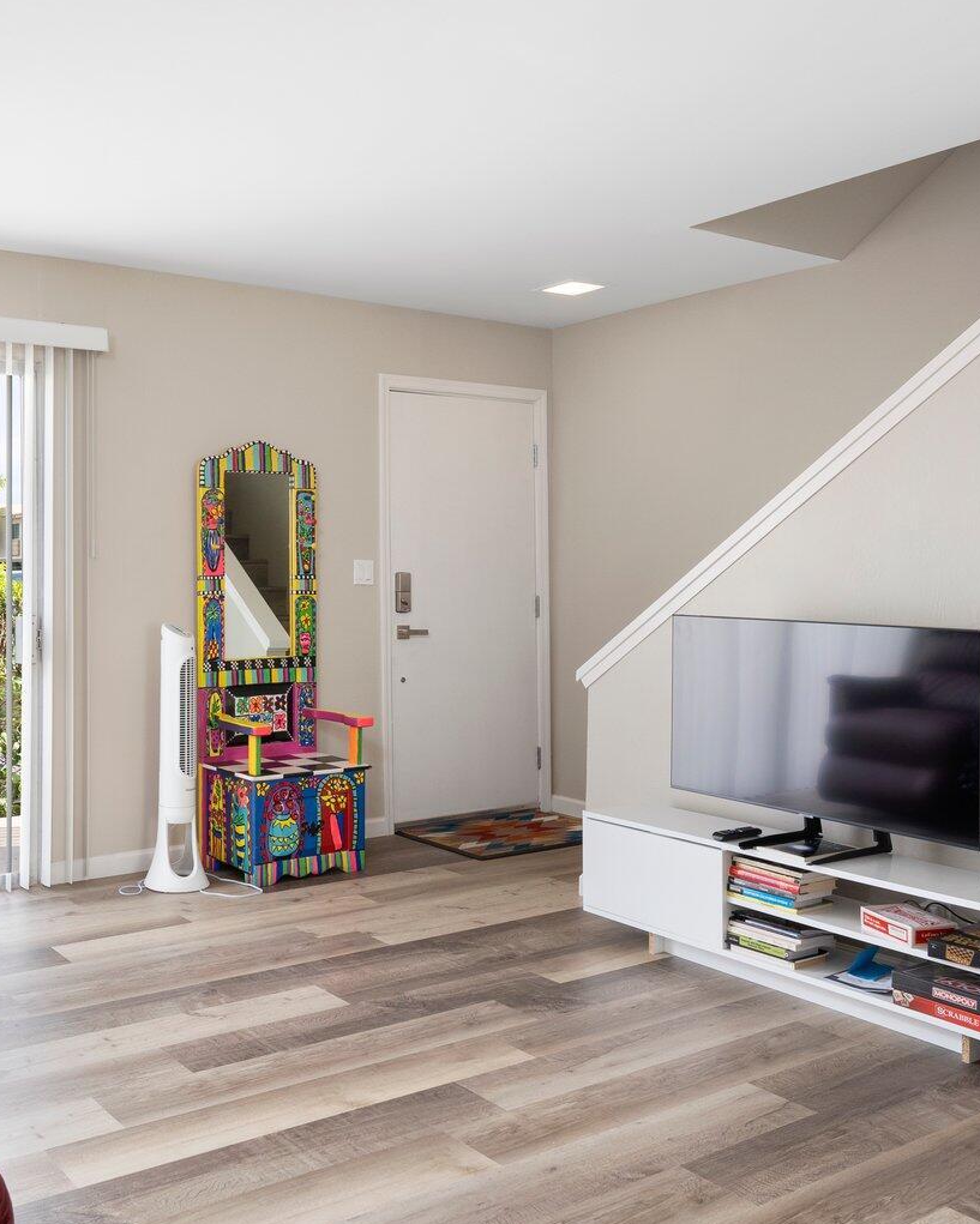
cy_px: 542
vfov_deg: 55.5
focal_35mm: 32
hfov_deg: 44.4
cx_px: 257
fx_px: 1160
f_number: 8
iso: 400
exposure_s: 1/6
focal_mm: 17
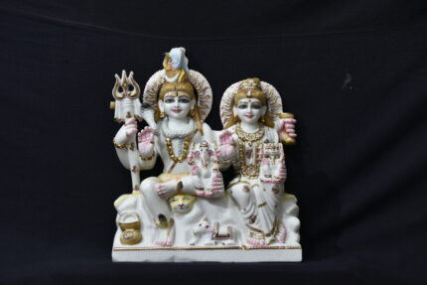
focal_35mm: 100
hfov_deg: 20.4
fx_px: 1186
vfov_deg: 13.7
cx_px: 214
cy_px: 142
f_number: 3.5
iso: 800
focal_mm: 100
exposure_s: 1/500
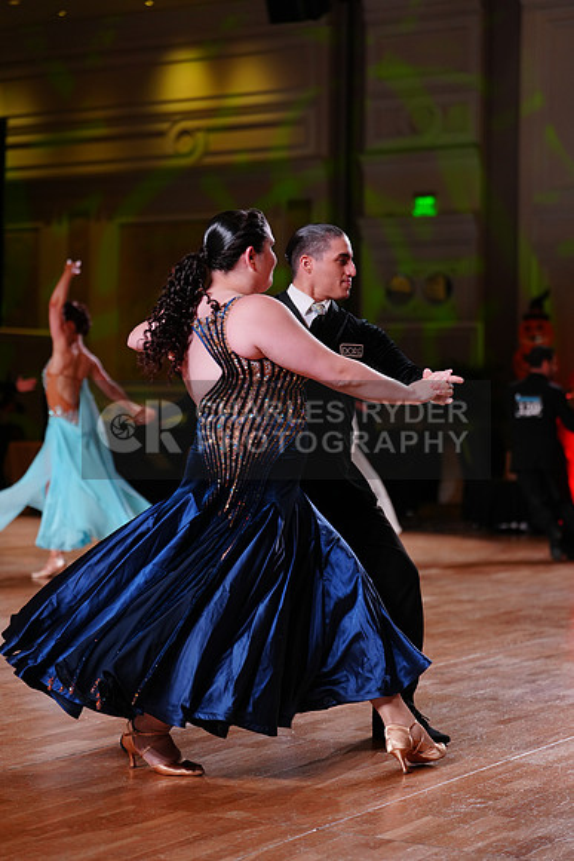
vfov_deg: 27.0
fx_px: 1793
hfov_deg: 18.2
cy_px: 430
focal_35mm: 75
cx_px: 287
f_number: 2.8
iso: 800
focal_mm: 75
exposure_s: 1/400
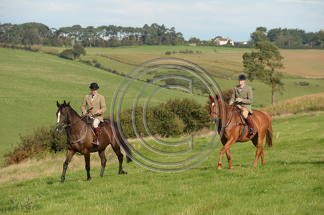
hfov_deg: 12.8
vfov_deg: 8.6
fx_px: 1439
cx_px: 162
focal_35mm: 160
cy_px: 108
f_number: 5
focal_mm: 160
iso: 450
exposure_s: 1/1250
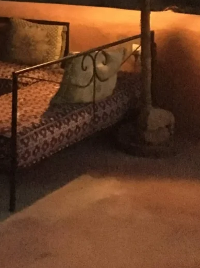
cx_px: -65
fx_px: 663
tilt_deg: +1.0
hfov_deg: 16.2
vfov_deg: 20.7
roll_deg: +1.6
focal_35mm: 86
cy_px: -85
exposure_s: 1/17
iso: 2000
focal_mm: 4.15
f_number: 2.2
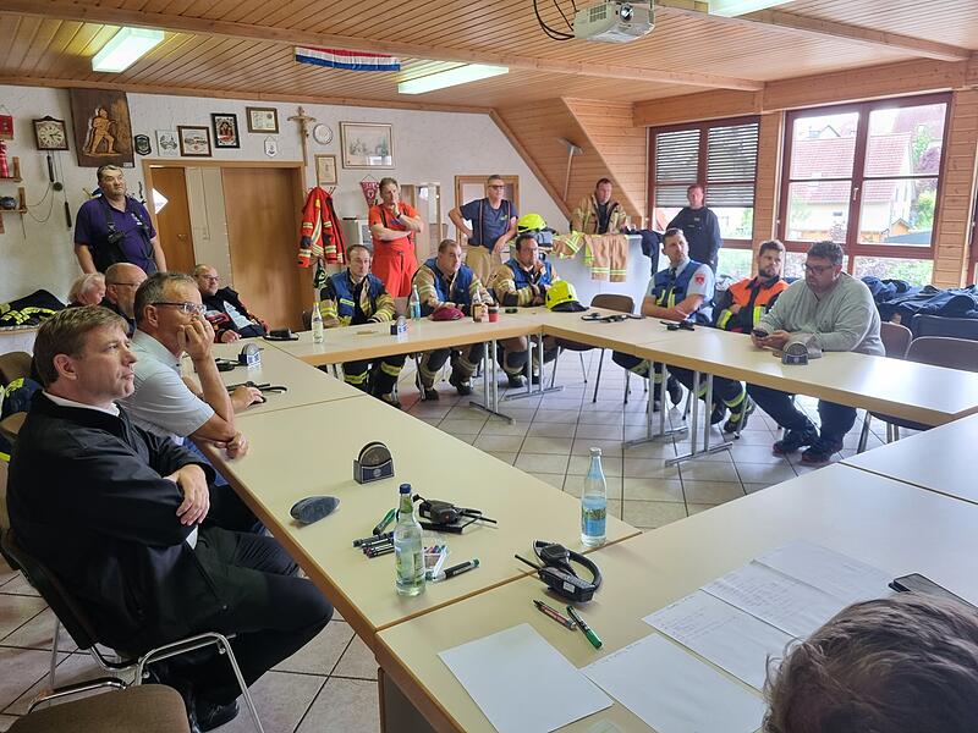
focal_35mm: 26
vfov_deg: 53.1
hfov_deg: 67.3
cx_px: 489
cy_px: 366
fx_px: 735
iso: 160
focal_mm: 5.4
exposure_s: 1/100
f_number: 1.8
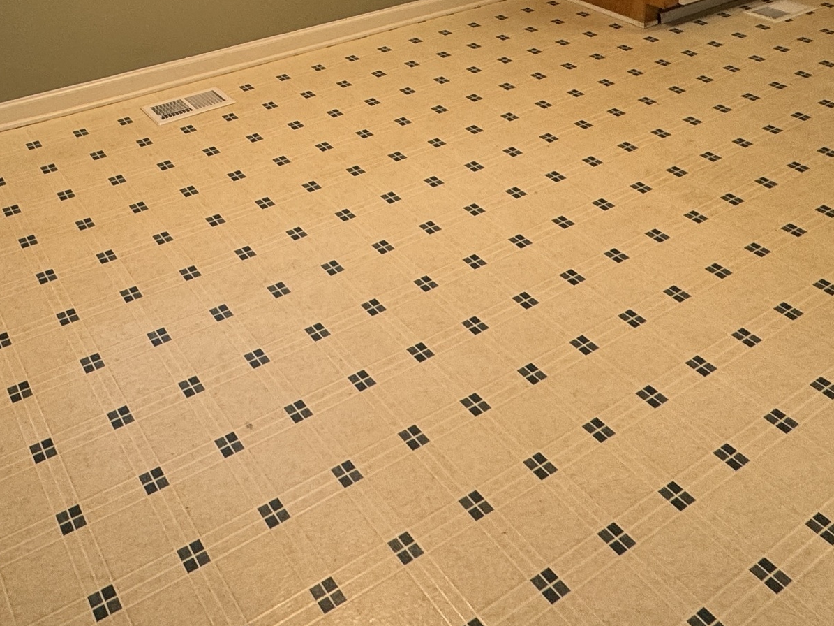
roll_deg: +2.1
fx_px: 867
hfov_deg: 49.0
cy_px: -158
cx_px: 195
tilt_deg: -10.4
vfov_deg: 31.8
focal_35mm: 36
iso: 125
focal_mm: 2.22
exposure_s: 1/120
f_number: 2.2
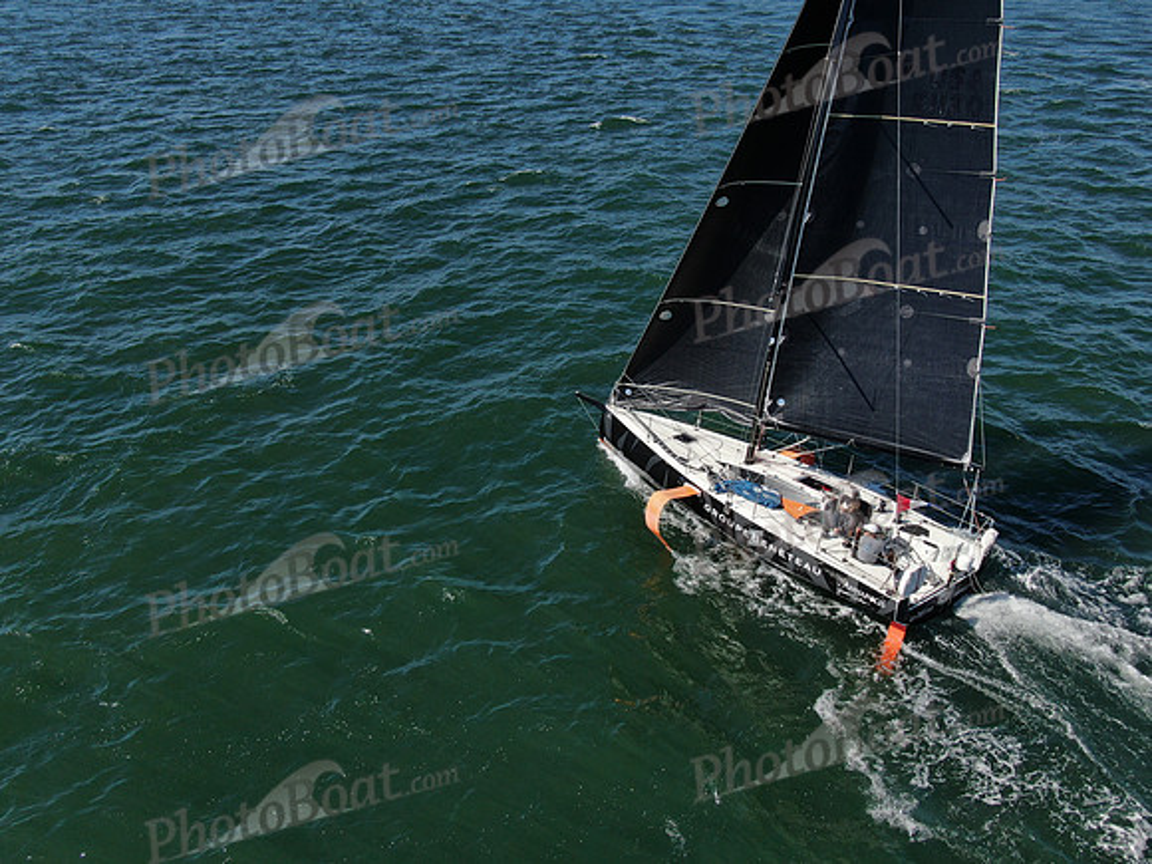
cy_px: 432
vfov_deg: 46.8
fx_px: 998
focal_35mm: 30
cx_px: 576
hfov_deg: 60.0
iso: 100
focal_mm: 5.22
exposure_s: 1/1600
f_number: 3.1
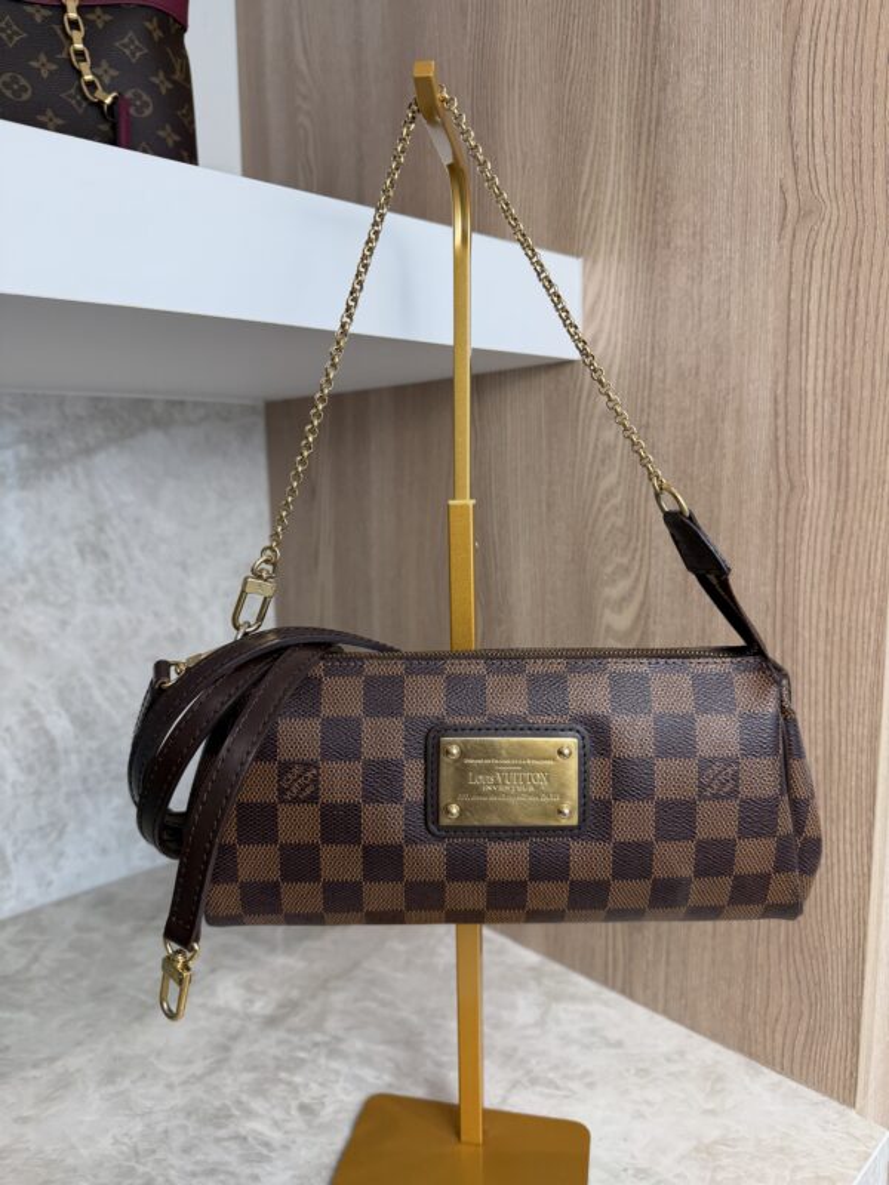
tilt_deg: -7.6
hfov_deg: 56.8
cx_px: 444
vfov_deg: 71.6
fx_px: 822
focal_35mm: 24
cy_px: 592
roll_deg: +0.6
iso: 80
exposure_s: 1/120
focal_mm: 6.76
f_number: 1.78
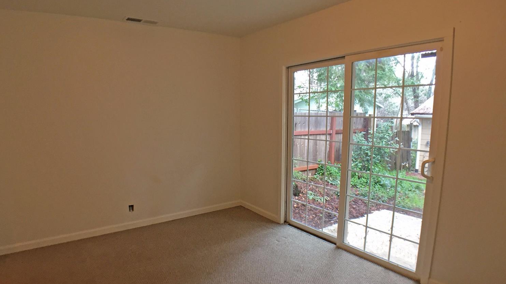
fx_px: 429
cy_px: 164
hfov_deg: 61.0
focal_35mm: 32
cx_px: 250
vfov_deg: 36.6
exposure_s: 1/30
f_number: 2.2
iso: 40
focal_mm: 4.15
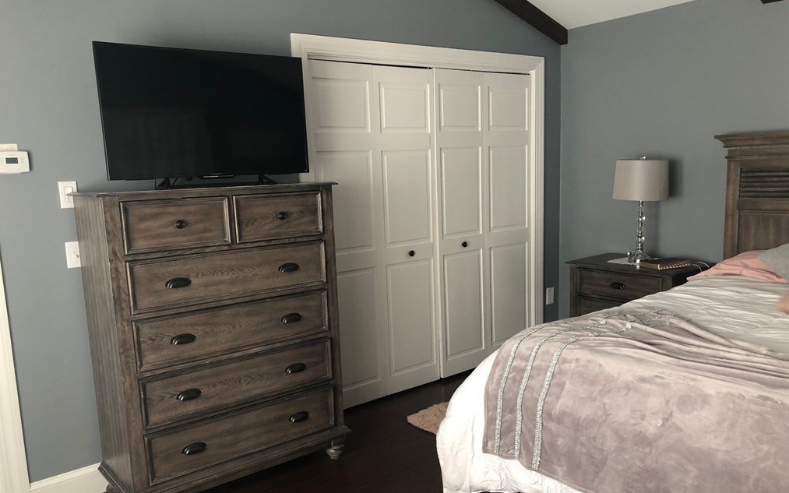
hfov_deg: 62.9
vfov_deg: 41.8
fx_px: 645
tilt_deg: -10.3
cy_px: 278
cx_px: 391
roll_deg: +2.5
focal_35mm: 30
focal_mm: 3.99
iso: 40
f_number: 1.8
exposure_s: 1/15
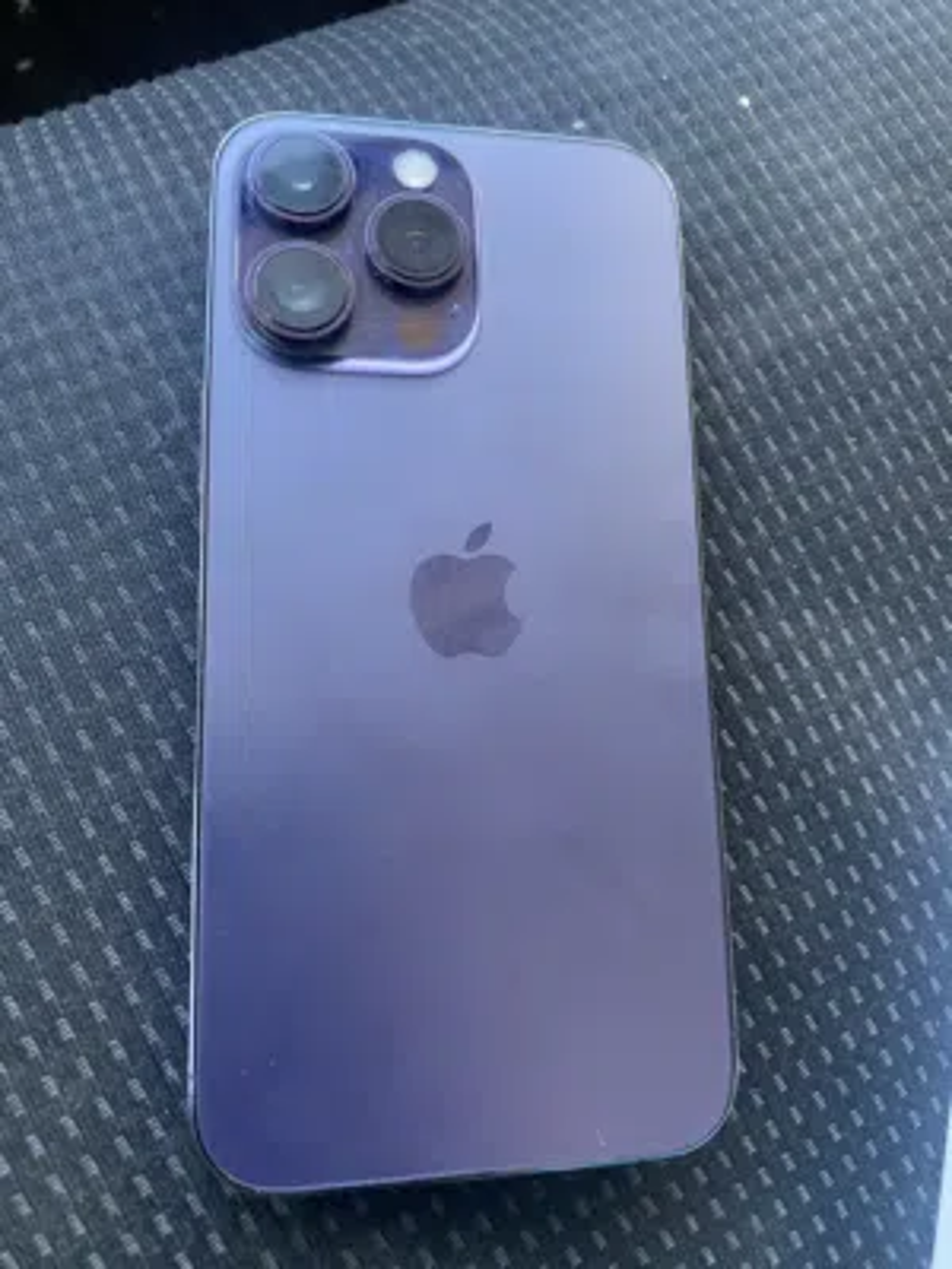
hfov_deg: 54.9
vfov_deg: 69.4
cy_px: 634
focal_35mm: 25
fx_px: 917
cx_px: 476
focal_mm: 4.25
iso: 250
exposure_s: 1/60
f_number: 1.8
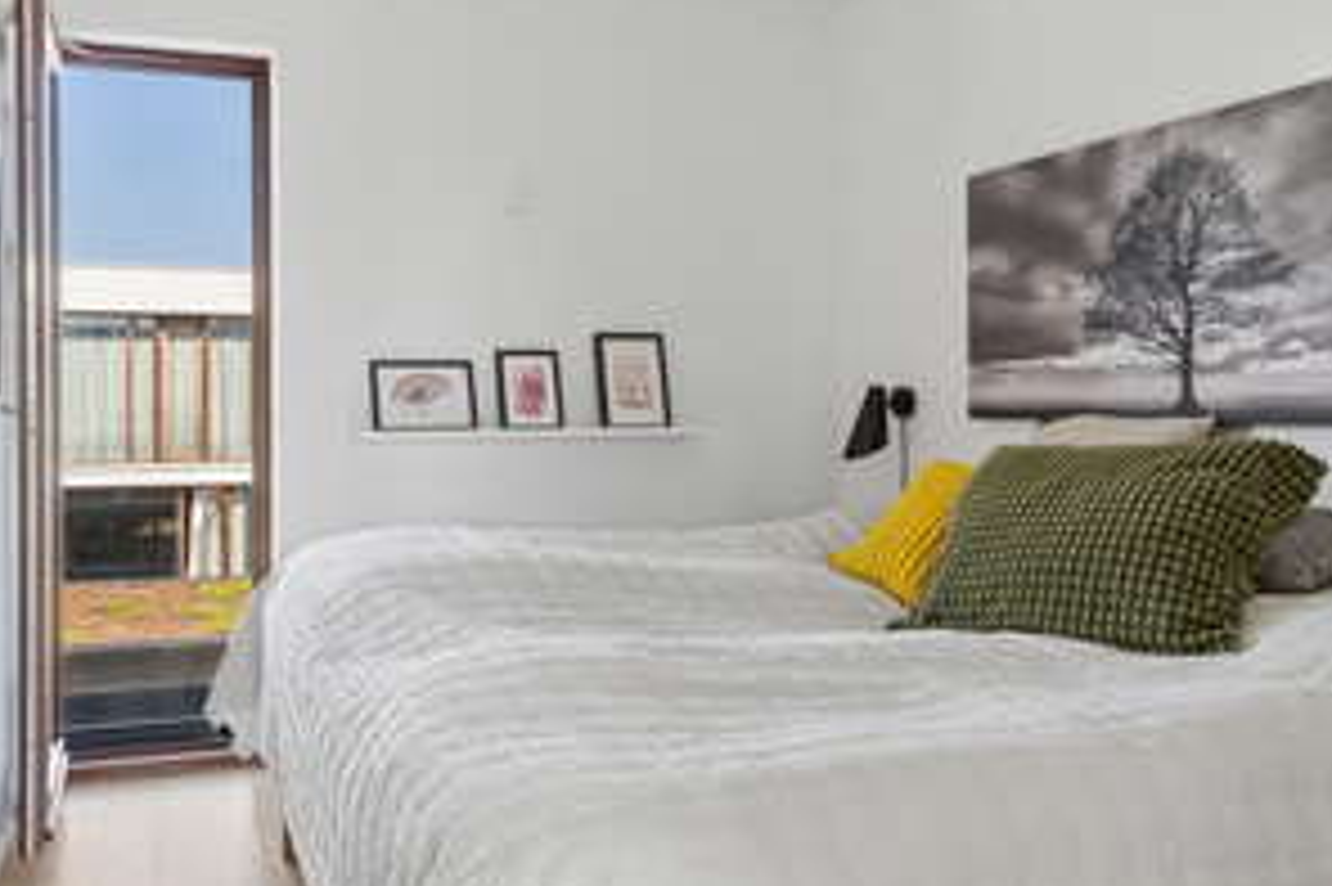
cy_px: 427
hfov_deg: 64.8
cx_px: 477
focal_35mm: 28
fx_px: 1025
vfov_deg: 46.8
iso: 200
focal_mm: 13
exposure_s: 1/50
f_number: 9
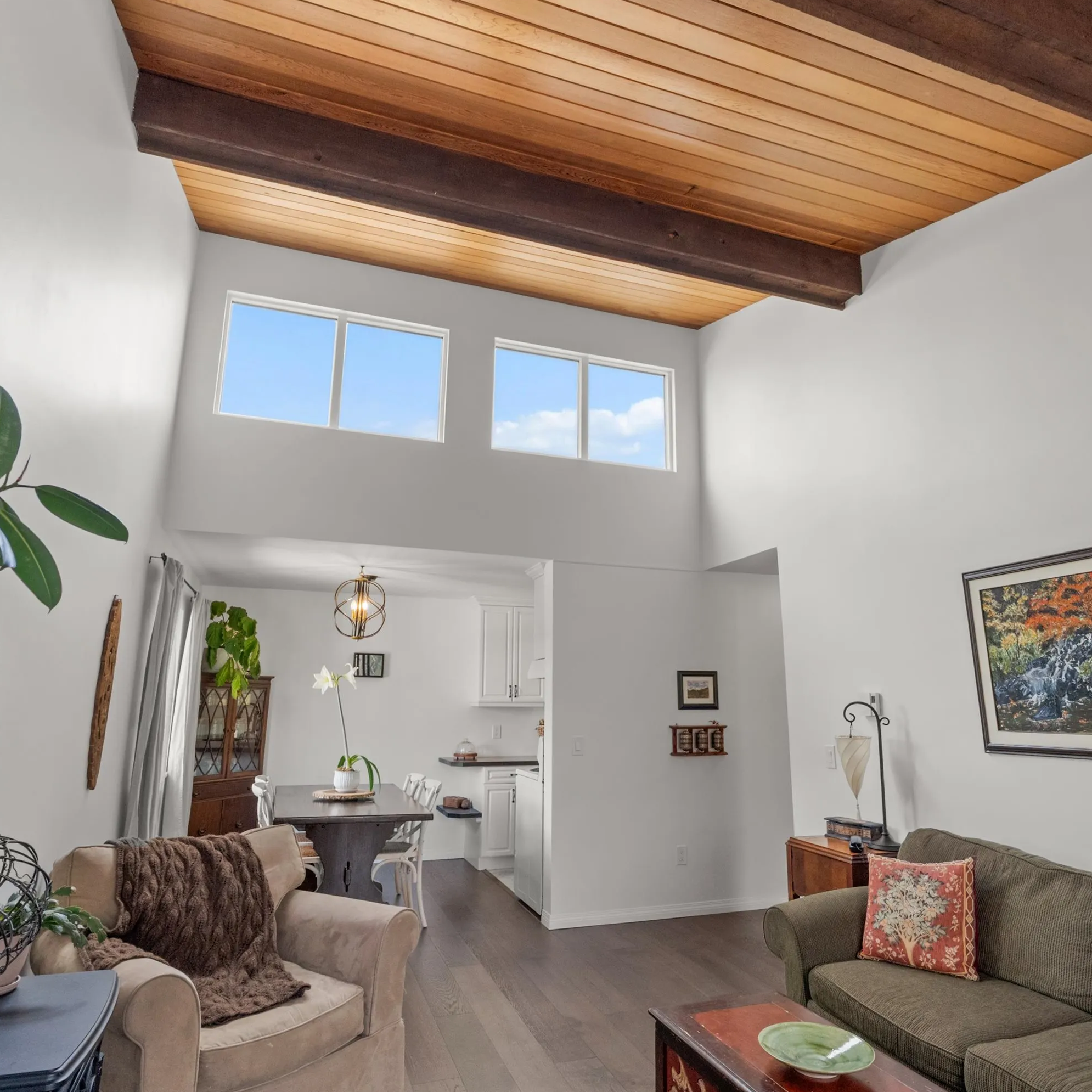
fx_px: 749
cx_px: 564
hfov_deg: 72.1
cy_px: 546
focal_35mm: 21
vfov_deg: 72.1
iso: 2500
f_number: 10
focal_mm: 16
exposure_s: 1/30
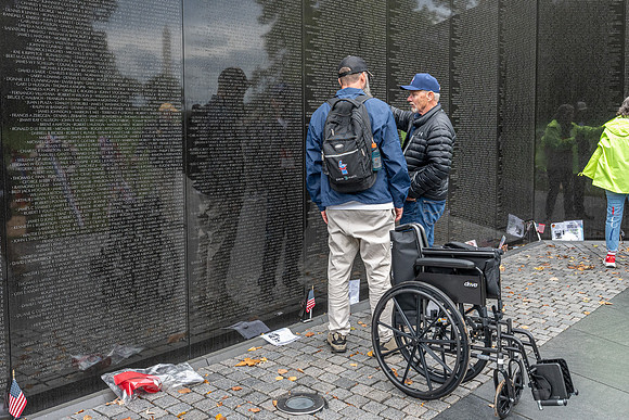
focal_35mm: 37
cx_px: 349
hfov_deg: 51.4
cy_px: 168
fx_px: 652
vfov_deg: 35.5
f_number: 8
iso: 1100
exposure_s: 1/400
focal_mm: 28
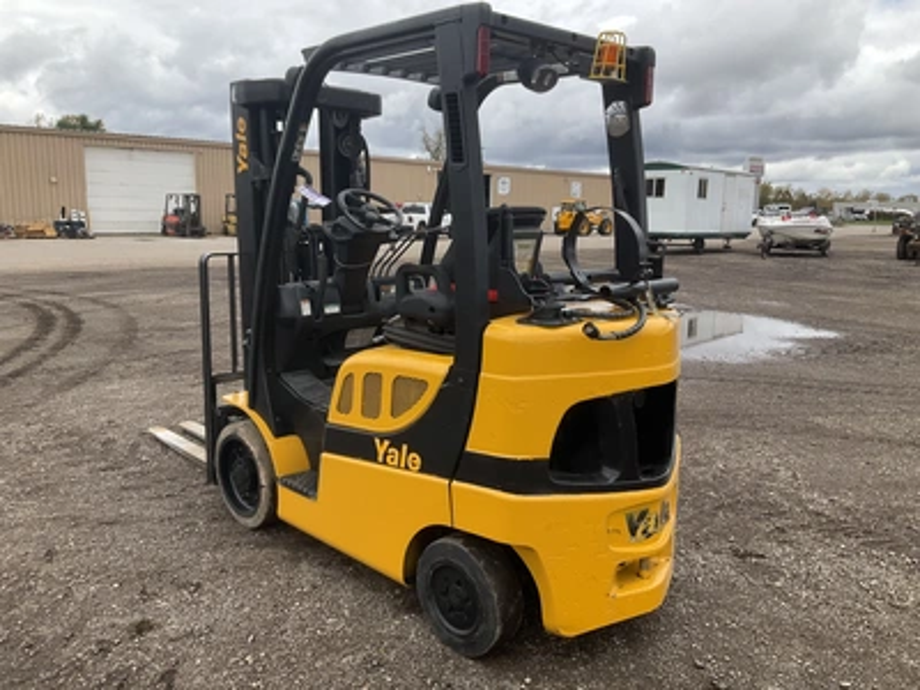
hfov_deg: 61.7
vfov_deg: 48.2
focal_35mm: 29
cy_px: 345
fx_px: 771
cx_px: 460
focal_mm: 3
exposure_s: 1/556
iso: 25
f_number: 1.8
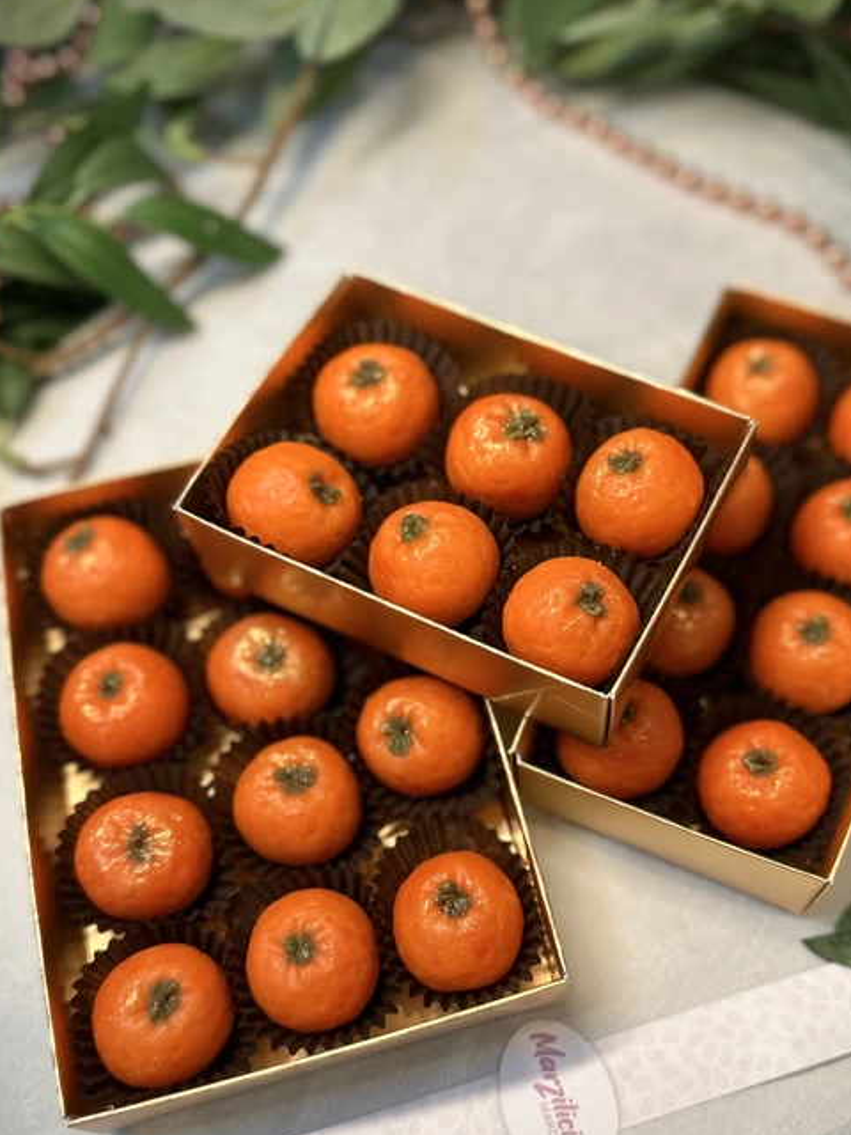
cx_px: 484
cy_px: 660
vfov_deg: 55.1
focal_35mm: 33
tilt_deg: -65.3
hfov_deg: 42.8
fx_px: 1082
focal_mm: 6.86
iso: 125
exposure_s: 1/100
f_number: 1.78
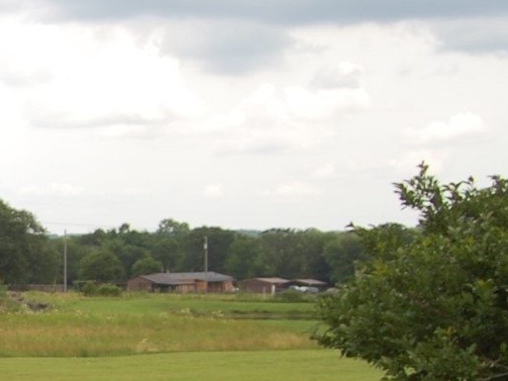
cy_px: 381
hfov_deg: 16.1
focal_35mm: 103
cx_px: -410
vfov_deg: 14.2
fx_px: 1512
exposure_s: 1/500
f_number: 6.3
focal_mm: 18
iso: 200
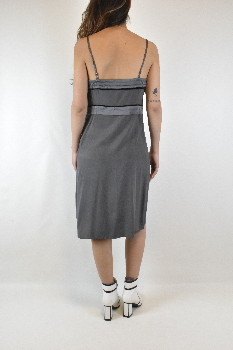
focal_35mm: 36
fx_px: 349
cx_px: 116
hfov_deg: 36.9
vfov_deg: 53.1
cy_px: 175
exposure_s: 1/25
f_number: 16
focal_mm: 24
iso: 1600
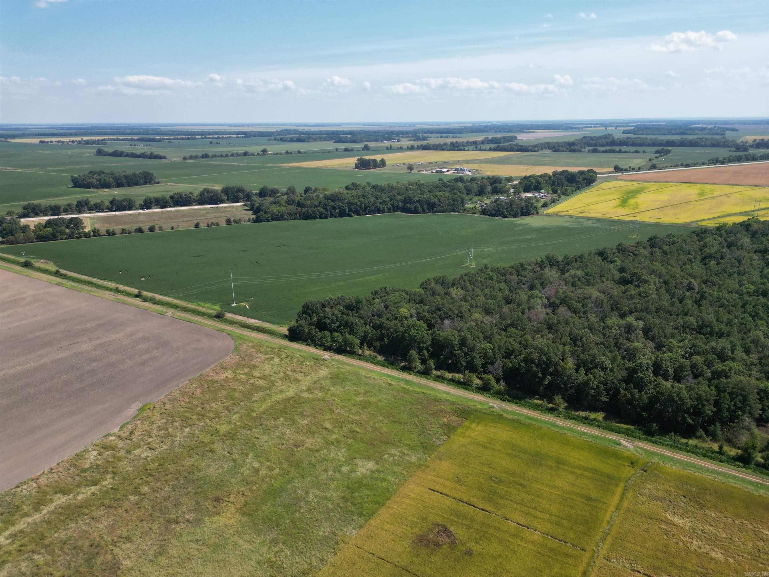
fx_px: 533
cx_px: 384
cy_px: 288
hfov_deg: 71.6
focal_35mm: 24
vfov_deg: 56.8
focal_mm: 6.72
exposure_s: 1/3000
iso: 130
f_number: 1.7
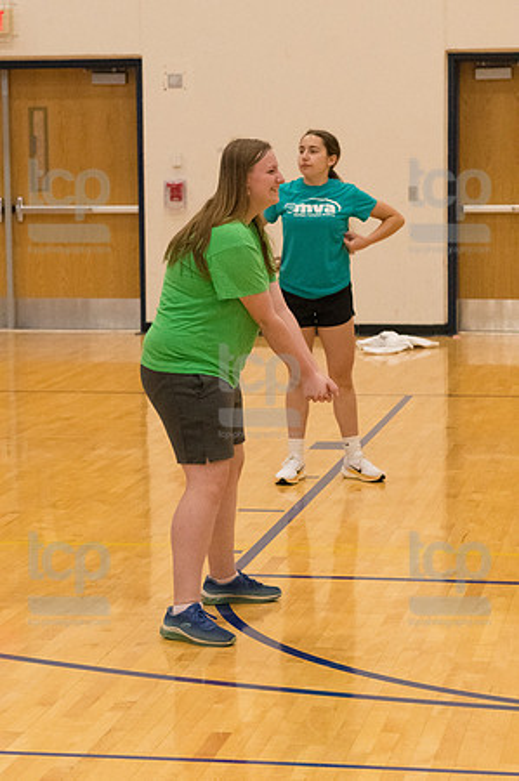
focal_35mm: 105
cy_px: 390
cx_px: 260
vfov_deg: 19.5
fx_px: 2276
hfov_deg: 13.0
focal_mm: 70
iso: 10000
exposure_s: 1/400
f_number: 5.6
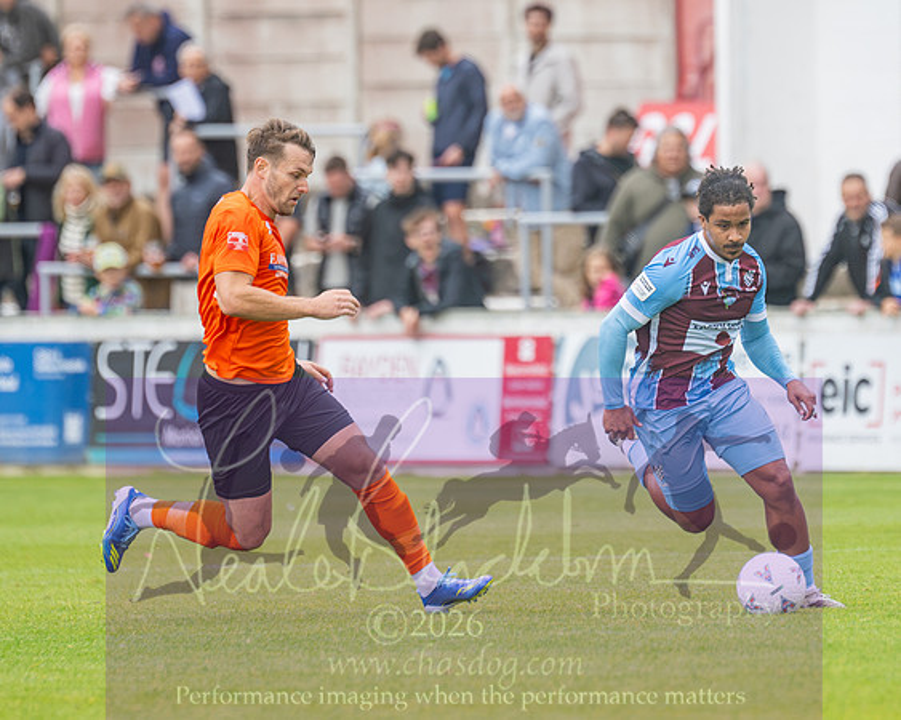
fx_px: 18524
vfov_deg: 2.2
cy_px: 348
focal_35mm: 695
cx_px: 615
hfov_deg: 2.8
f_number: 2.8
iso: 640
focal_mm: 300
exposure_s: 1/1250
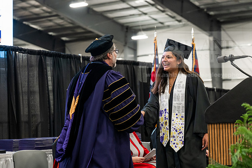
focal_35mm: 86
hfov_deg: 23.6
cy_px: 84
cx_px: 126
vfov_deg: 15.9
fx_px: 602
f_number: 4.5
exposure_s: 1/200
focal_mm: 86
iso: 4000
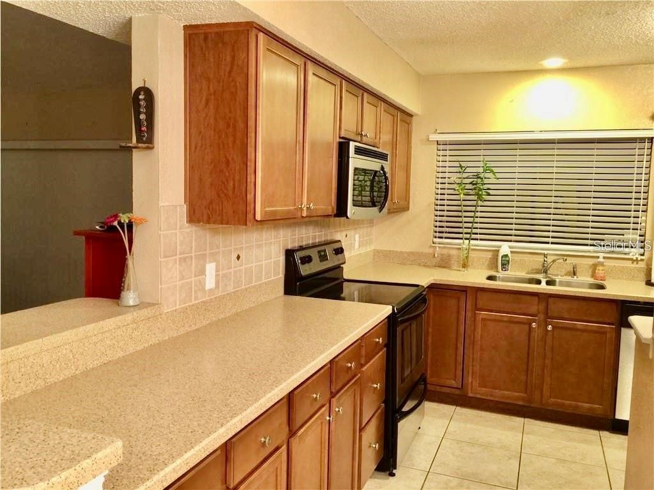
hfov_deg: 61.7
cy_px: 245
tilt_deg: -5.5
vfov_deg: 48.2
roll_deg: -2.1
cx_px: 327
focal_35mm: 29
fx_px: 548
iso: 64
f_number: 2.2
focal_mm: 4.15
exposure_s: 1/4
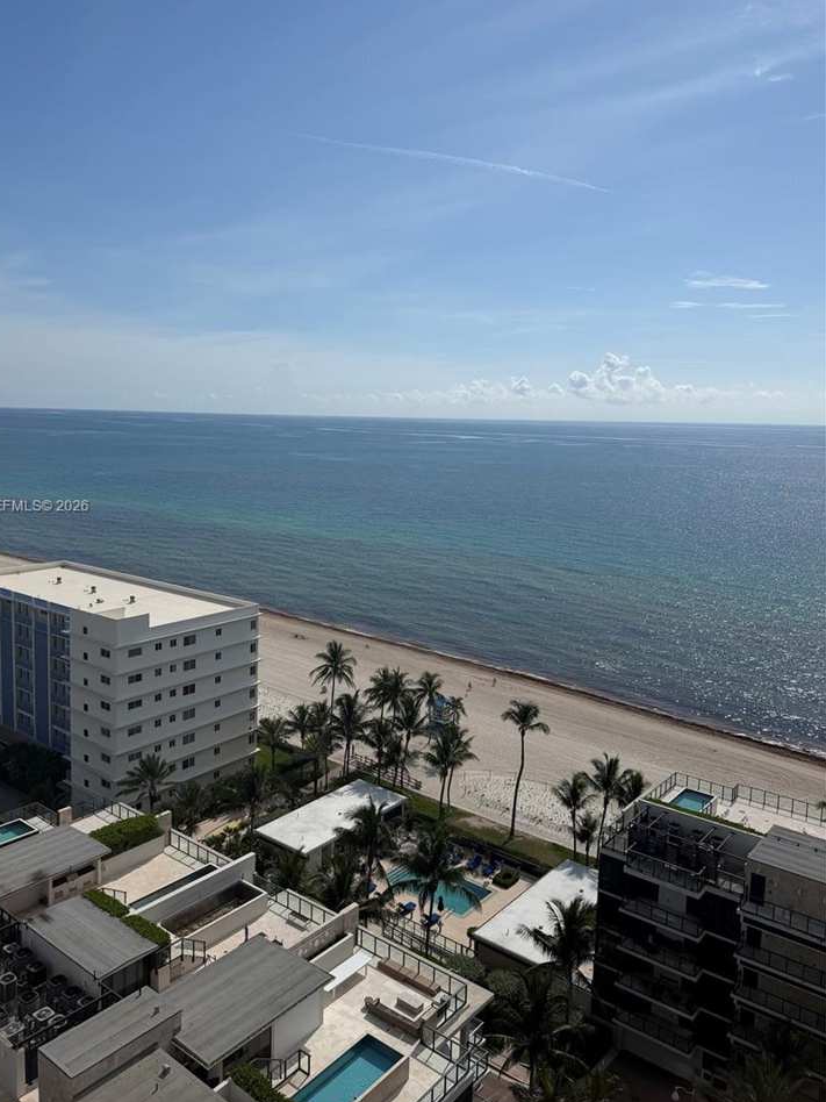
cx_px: 362
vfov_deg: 65.2
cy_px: 507
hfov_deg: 51.2
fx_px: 859
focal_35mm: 27
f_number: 1.78
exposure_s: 1/11905
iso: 80
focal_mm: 6.76
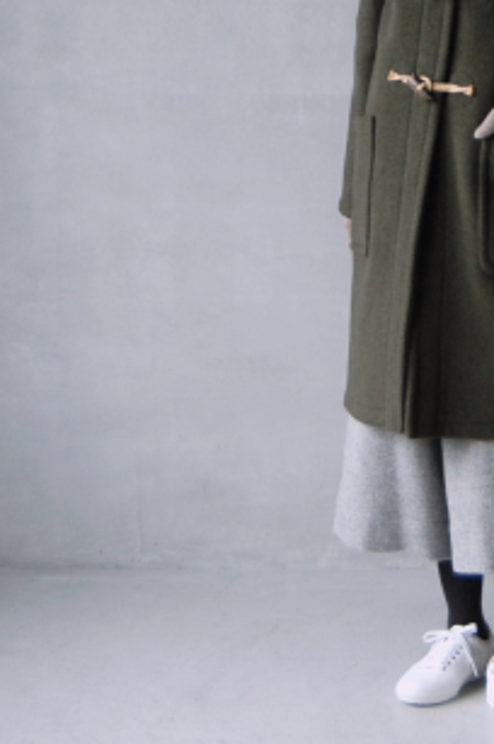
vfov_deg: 21.4
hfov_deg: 14.4
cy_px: 142
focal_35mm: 94
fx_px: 1939
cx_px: 402
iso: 400
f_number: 4.5
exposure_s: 1/80
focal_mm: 32
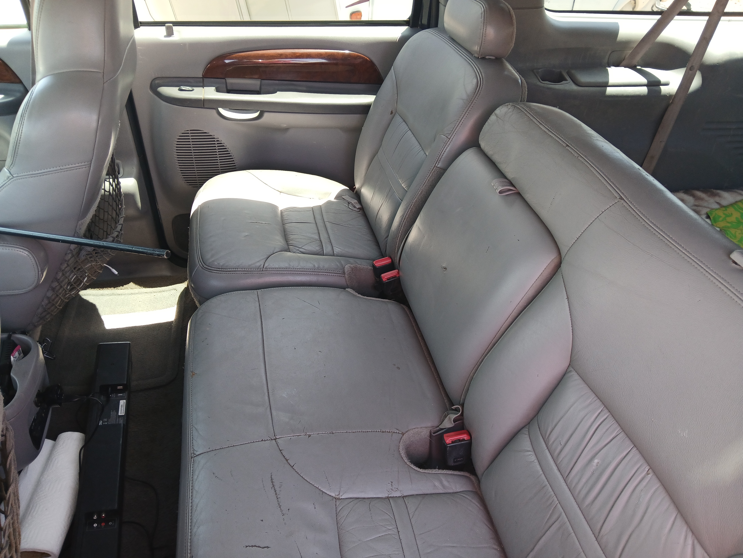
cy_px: 279
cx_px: 372
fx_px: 558
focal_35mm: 26
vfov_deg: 53.1
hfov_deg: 67.3
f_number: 1.8
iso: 64
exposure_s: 1/50
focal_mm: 3.98
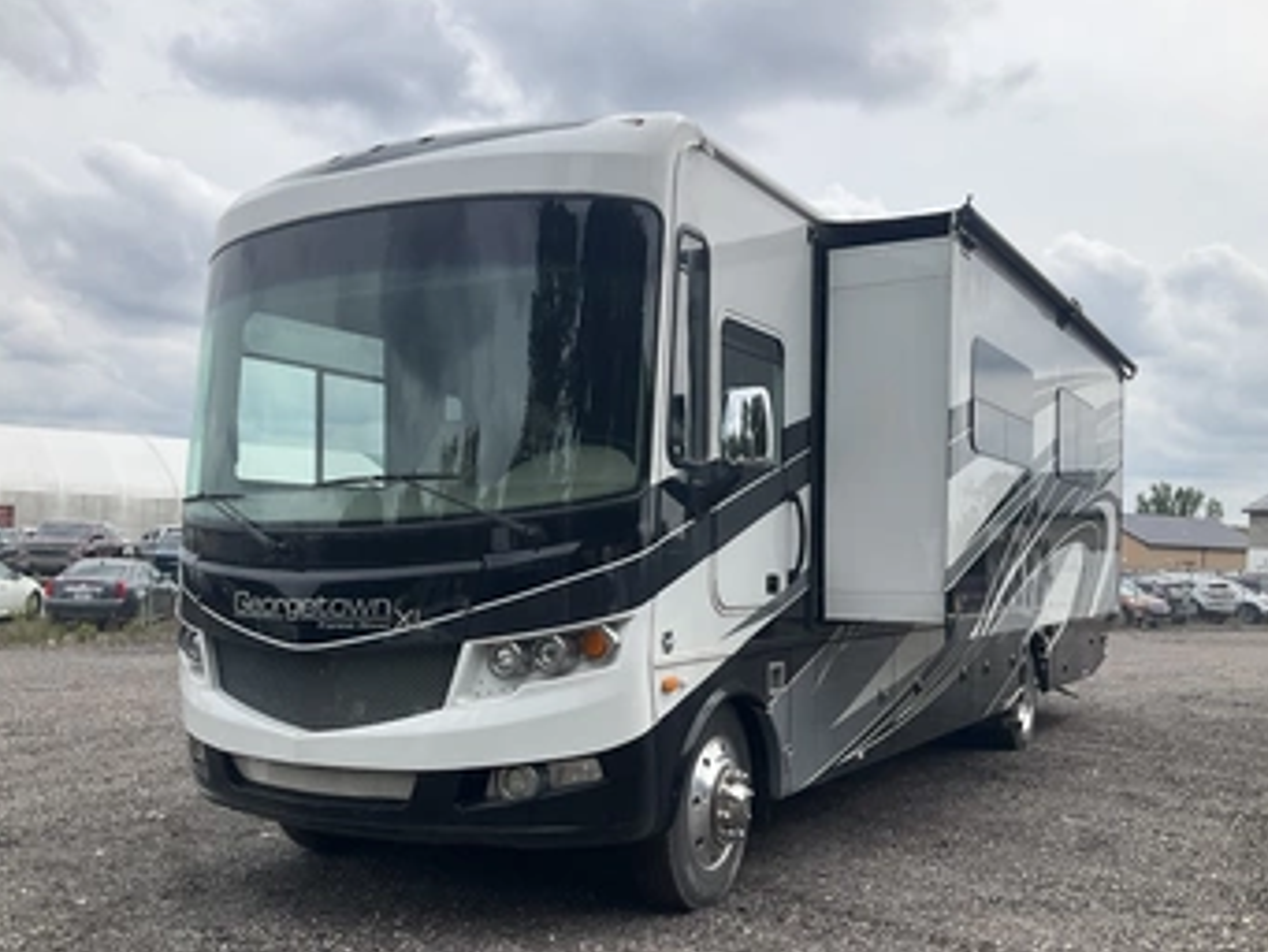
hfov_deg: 53.9
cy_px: 536
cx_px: 602
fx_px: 1246
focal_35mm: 34
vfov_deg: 41.7
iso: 25
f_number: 1.8
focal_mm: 3
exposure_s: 1/1311
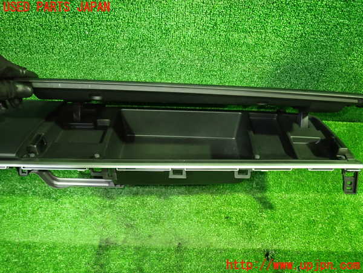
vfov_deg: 54.9
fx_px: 262
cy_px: 136
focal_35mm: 25
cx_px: 182
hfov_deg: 69.4
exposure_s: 1/25
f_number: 2
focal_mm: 4.5
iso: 800
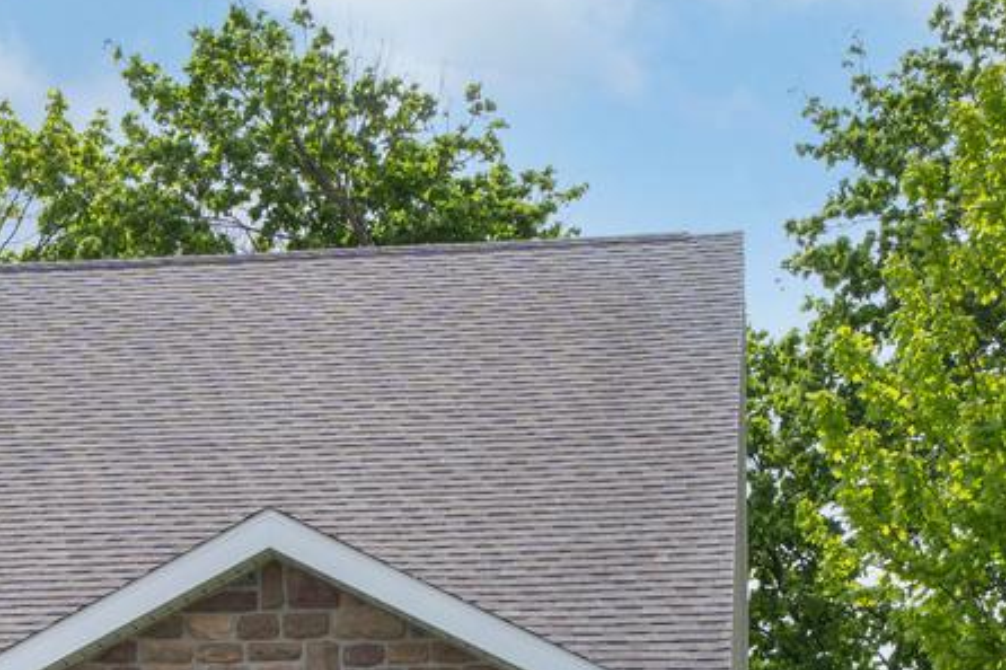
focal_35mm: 147
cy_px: 1181
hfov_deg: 13.7
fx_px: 4106
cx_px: -61
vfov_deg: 9.0
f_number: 7.1
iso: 125
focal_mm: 32
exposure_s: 1/320
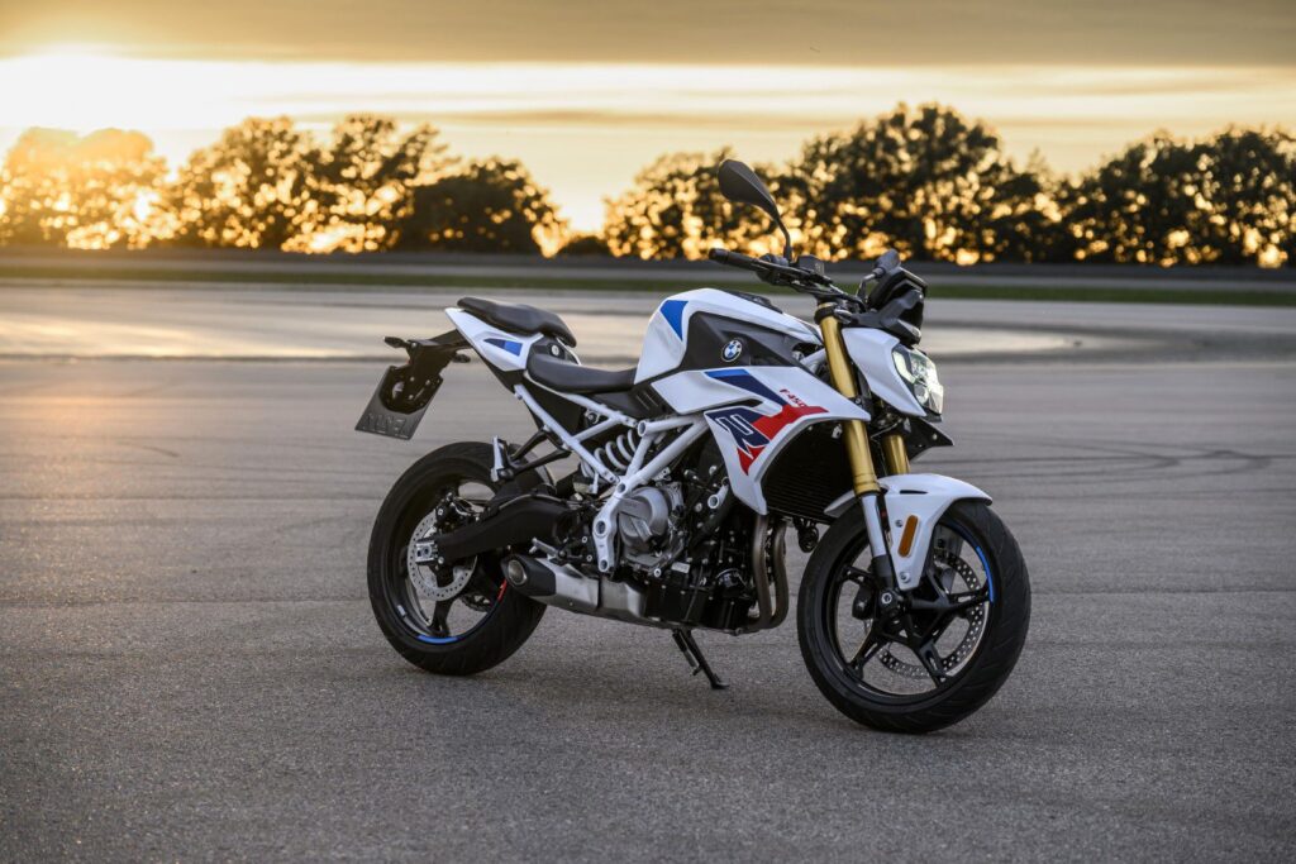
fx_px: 2988
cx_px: 648
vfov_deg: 16.5
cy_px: 432
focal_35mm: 83
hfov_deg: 24.5
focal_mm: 83
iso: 200
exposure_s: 1/40
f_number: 4.5
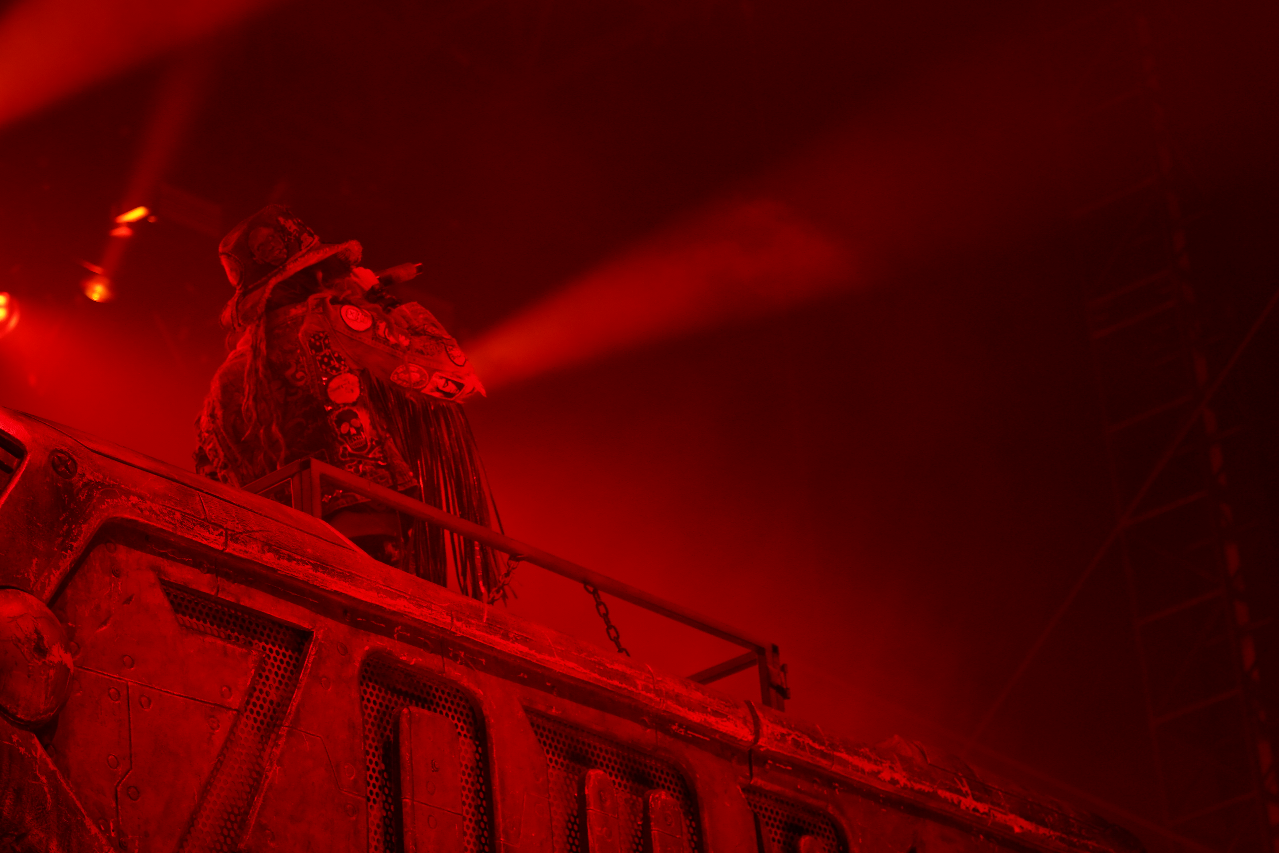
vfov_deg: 11.0
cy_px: 392
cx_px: 580
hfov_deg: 16.4
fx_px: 4441
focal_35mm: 125
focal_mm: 105
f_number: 4
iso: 800
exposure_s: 1/125
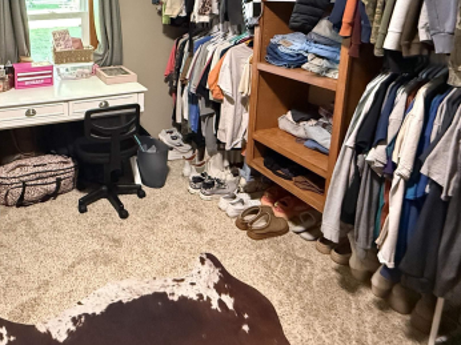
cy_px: 63
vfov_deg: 48.1
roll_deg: +2.0
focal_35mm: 27
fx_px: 359
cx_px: 86
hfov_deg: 59.7
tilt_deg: -10.1
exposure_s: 1/60
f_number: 2.2
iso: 1000
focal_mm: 2.22
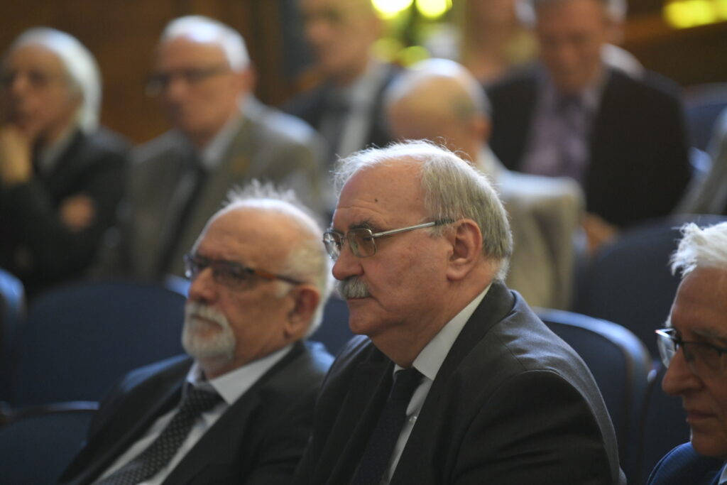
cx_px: 364
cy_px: 242
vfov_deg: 6.9
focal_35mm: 200
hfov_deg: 10.3
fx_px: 4039
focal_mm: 200
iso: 4000
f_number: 2.8
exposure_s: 1/250
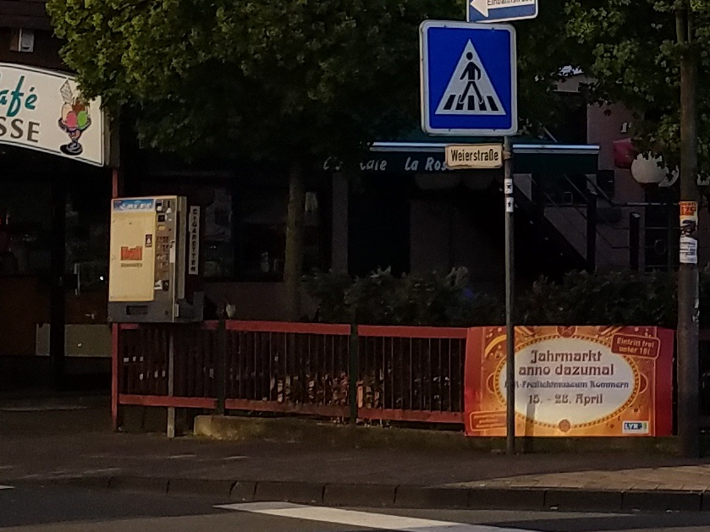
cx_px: 731
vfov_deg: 11.8
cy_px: 120
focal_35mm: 125
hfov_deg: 15.4
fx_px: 2563
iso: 50
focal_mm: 4.2
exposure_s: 1/1456
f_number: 1.7
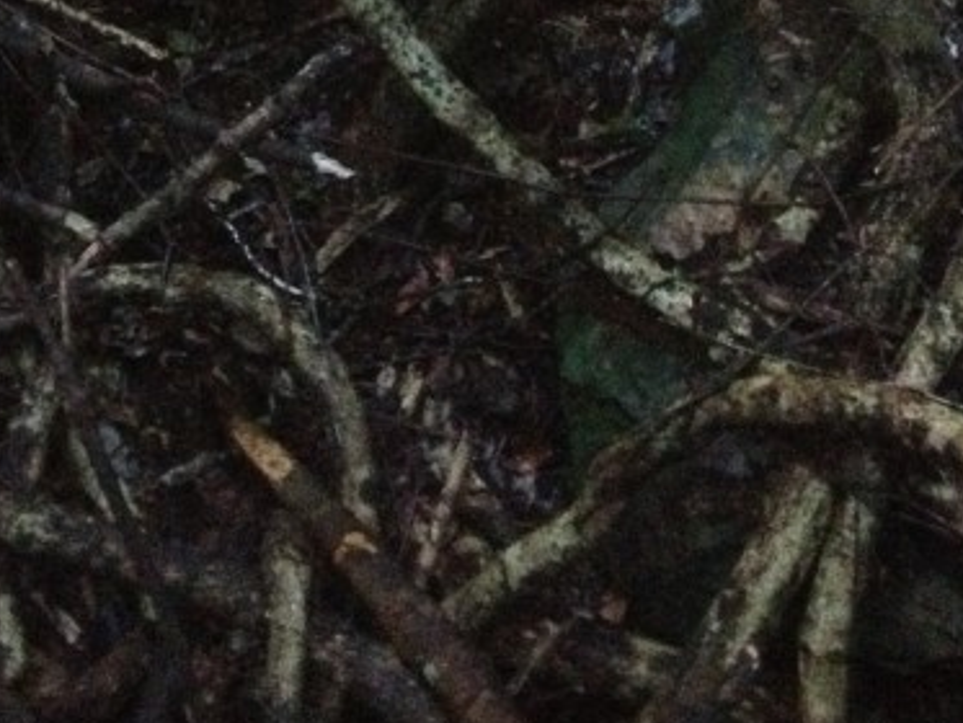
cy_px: -88
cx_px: 578
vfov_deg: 15.0
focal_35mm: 96
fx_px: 2672
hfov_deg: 20.4
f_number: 2.4
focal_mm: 4.28
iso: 800
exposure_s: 1/15
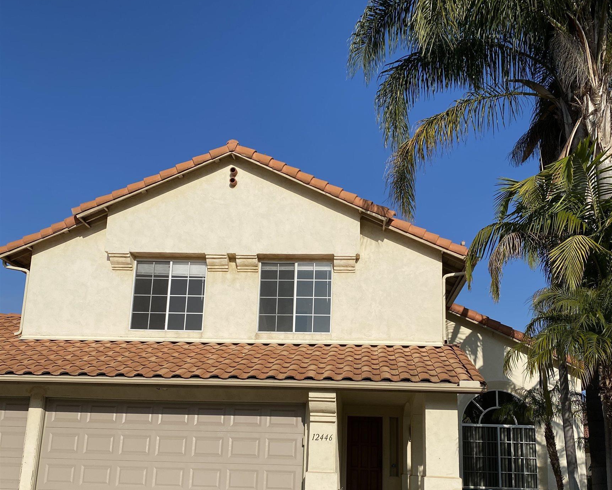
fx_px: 616
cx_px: 307
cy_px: 337
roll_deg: -0.8
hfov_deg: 52.8
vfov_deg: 42.6
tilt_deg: +12.1
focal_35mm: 34
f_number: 1.8
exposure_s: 1/5525
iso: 32
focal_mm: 4.25
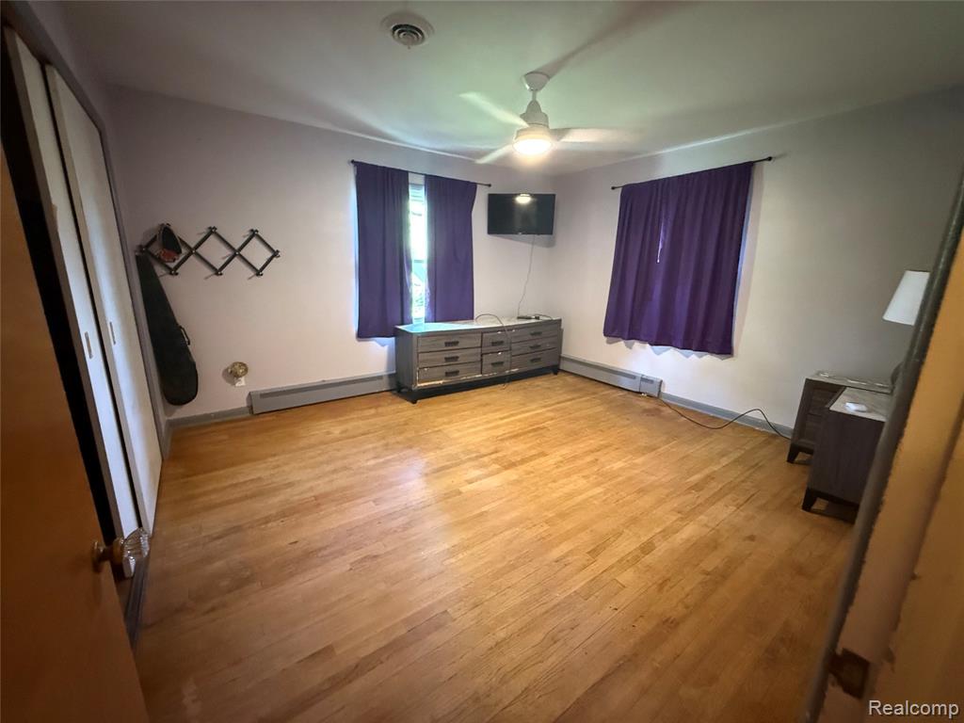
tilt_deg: -13.3
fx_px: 390
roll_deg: -1.4
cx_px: 482
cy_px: 362
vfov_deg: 85.7
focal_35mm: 14
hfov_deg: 102.1
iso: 1250
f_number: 2.2
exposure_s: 1/40
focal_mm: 2.22
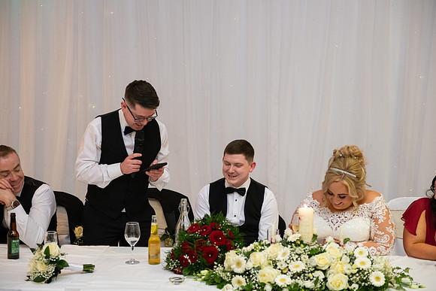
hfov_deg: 28.8
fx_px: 848
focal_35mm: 70
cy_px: 146
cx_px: 218
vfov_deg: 19.5
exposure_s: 1/160
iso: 1250
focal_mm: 70
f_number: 3.5
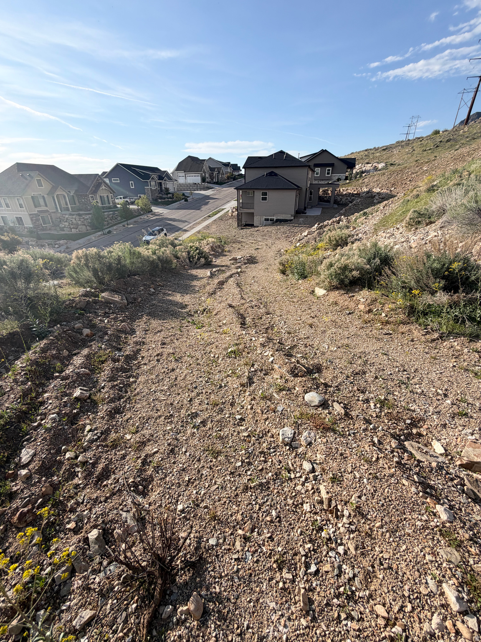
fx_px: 259
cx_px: 240
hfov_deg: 85.7
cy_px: 321
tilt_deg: -29.2
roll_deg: -1.4
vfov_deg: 102.1
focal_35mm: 14
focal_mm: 2.22
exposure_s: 1/809
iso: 20
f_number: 2.2
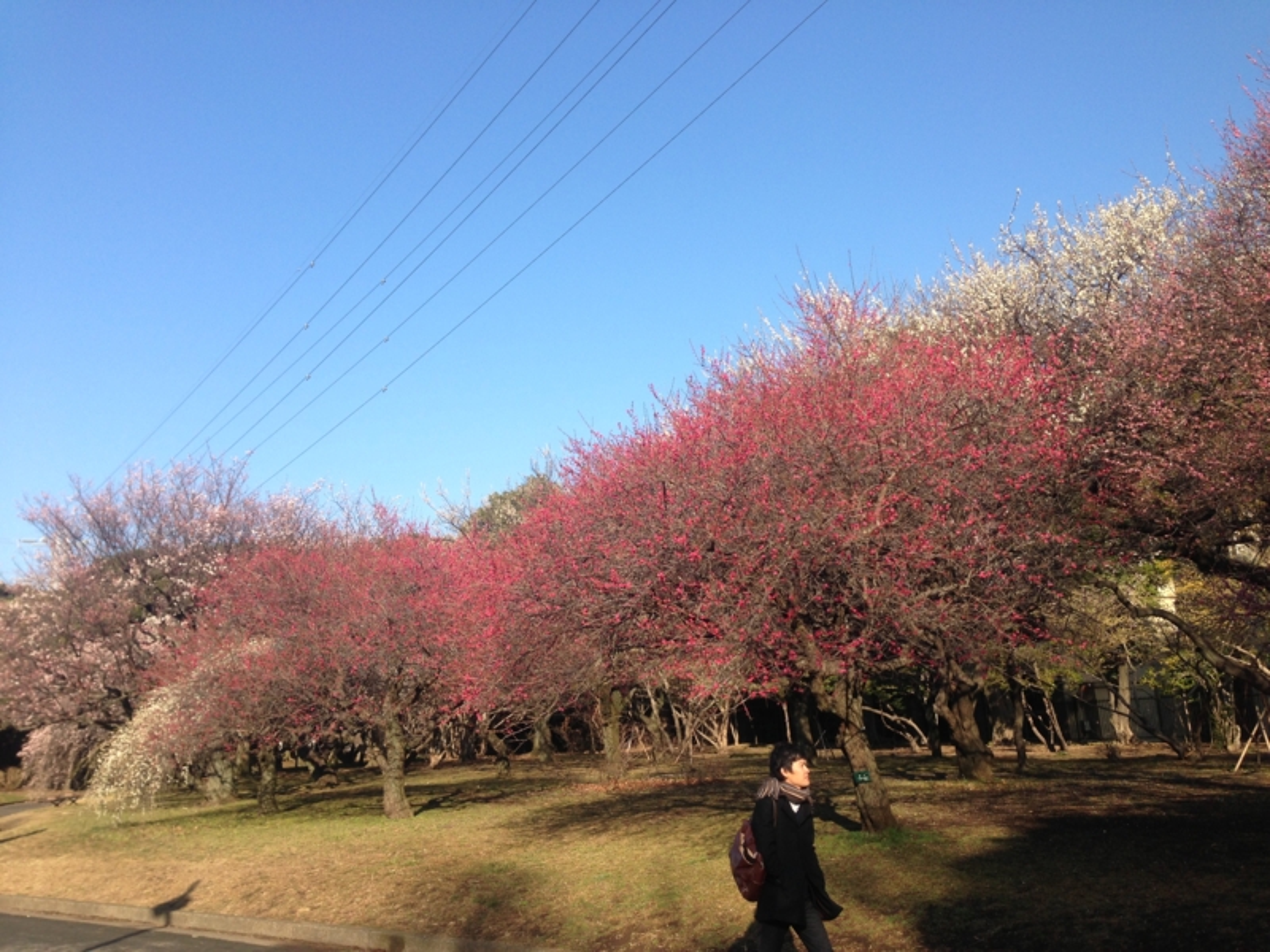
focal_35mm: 33
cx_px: 635
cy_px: 476
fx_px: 1211
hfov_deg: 55.4
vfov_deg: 42.9
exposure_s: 1/704
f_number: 2.4
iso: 50
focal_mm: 4.13
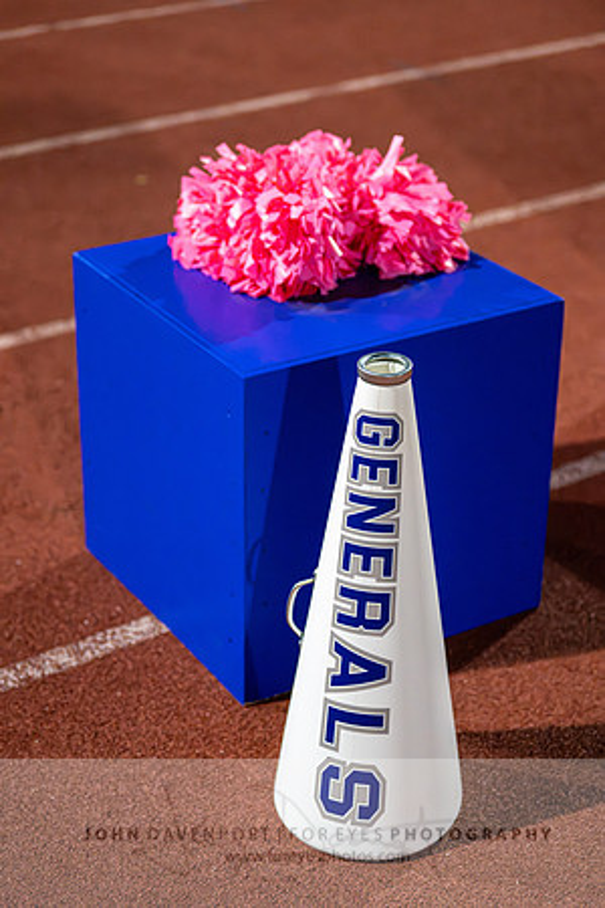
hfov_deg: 19.5
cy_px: 454
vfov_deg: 28.8
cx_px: 302
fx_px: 1764
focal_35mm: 70
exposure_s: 1/1000
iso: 10000
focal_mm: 70
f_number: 2.8
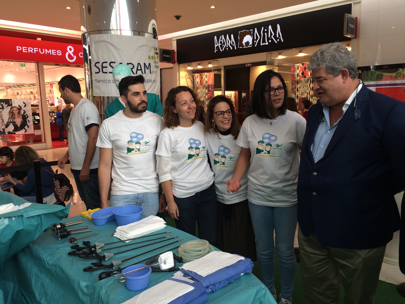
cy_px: 152
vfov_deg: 48.2
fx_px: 339
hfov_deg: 61.7
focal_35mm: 29
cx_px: 202
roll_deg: +1.1
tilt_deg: -9.1
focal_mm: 4.15
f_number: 2.2
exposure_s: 1/50
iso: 40
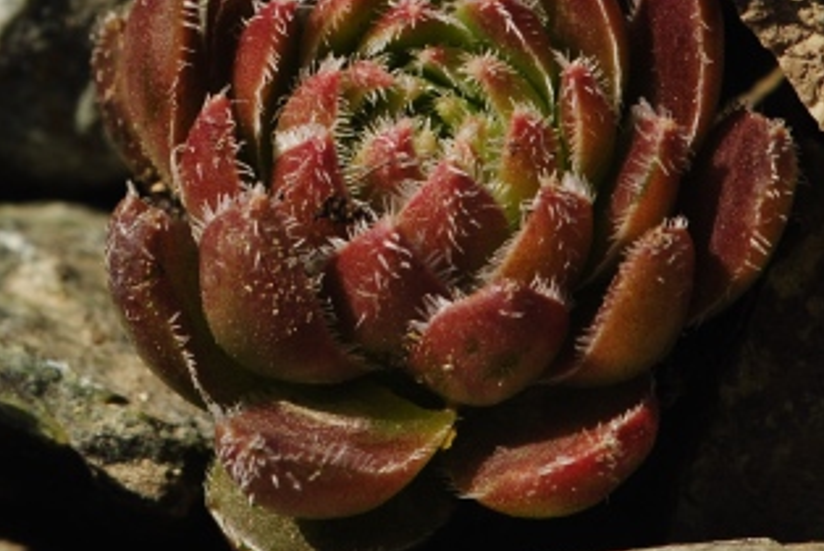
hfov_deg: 6.3
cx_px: 94
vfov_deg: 4.2
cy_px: -76
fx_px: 7452
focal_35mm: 325
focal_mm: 85
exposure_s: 1/250
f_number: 9
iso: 100
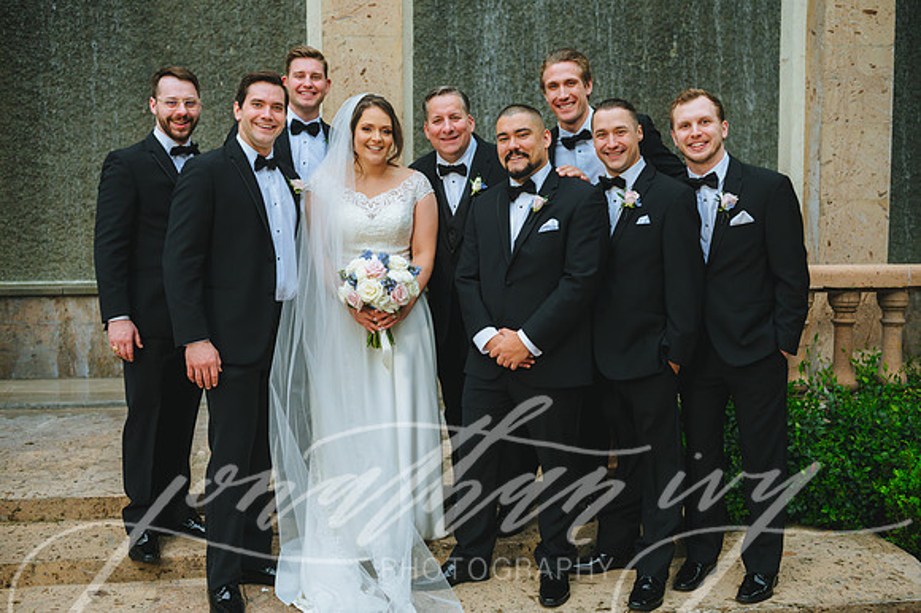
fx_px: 1074
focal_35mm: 42
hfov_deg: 46.4
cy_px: 306
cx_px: 460
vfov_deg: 31.9
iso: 1000
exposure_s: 1/320
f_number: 3.5
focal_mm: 42
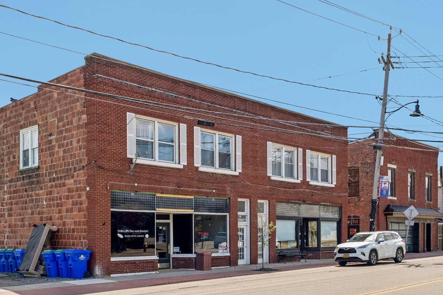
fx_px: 504
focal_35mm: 41
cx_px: 244
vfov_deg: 31.5
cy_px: 248
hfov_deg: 47.3
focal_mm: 24
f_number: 9
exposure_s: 1/160
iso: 100
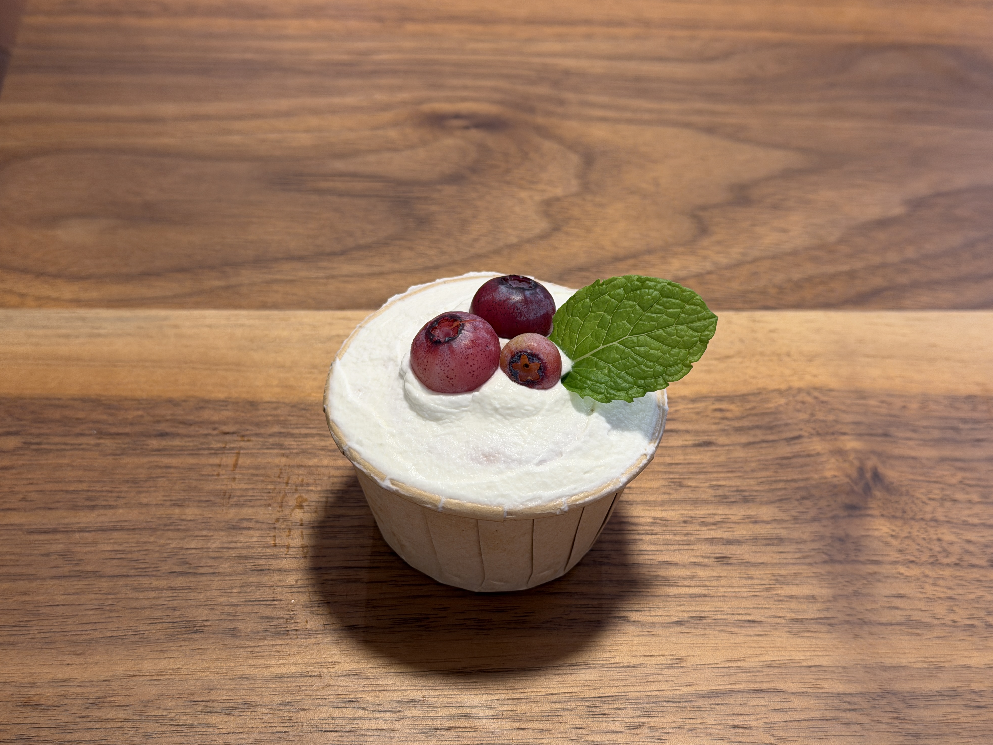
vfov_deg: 29.7
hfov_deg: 38.9
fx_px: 1406
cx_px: 500
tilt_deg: -46.2
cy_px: 375
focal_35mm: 49
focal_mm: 6.76
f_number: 1.78
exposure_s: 1/60
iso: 125
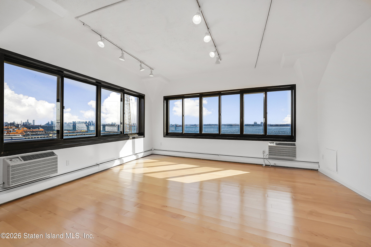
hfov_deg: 96.7
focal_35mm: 16
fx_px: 165
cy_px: 124
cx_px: 186
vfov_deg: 73.7
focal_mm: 16
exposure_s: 1/125
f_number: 8
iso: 100
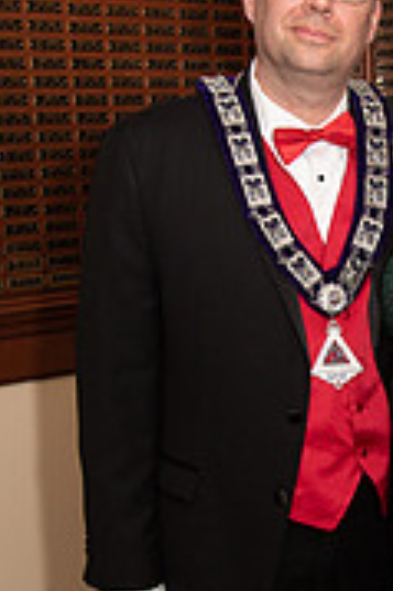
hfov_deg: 16.8
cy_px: 400
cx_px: 452
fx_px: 1280
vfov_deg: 25.9
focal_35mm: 78
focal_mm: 31
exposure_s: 1/200
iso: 800
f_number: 4
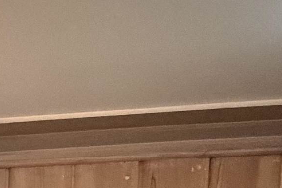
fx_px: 611
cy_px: 472
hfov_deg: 21.6
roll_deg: +0.9
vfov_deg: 12.8
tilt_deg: -4.6
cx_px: -147
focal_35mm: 78
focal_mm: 2.22
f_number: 2.2
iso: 1600
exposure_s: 1/30
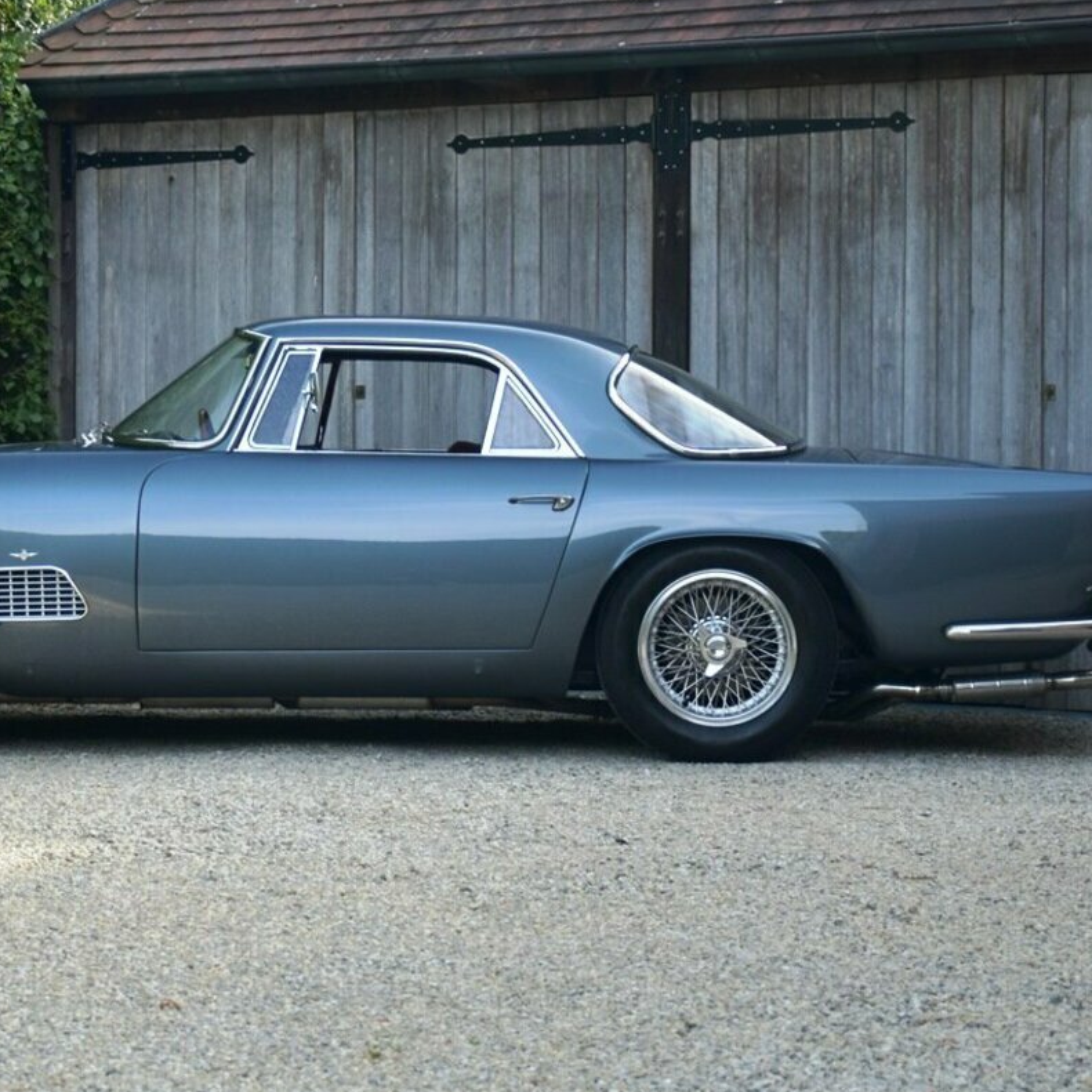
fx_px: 2414
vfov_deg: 25.5
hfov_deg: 25.3
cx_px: 352
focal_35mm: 68
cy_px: 547
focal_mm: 35
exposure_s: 1/125
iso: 250
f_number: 4.2
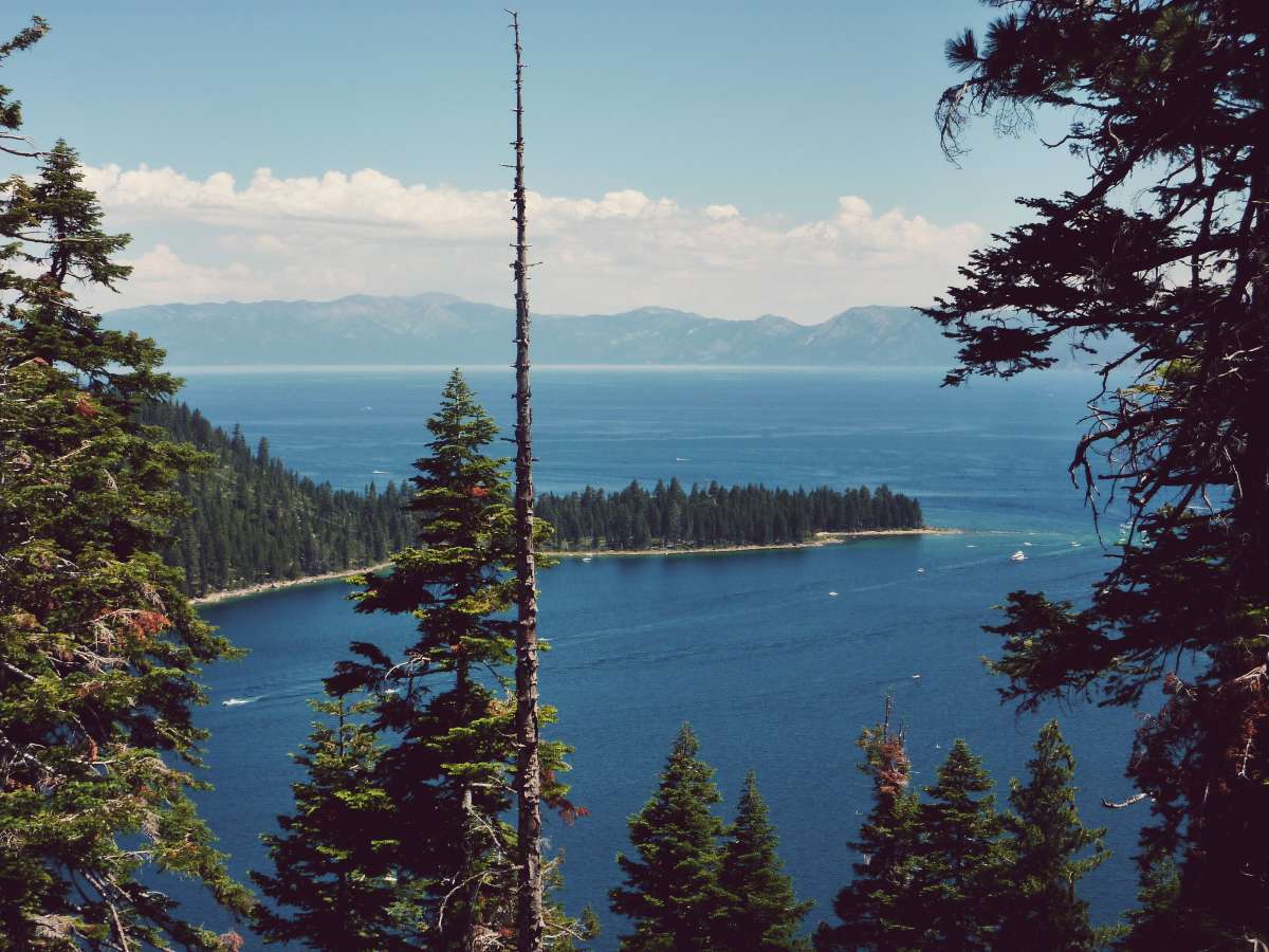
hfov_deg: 29.0
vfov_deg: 21.9
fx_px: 2456
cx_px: 634
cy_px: 476
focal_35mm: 67
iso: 125
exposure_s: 1/640
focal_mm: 11
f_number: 5.6
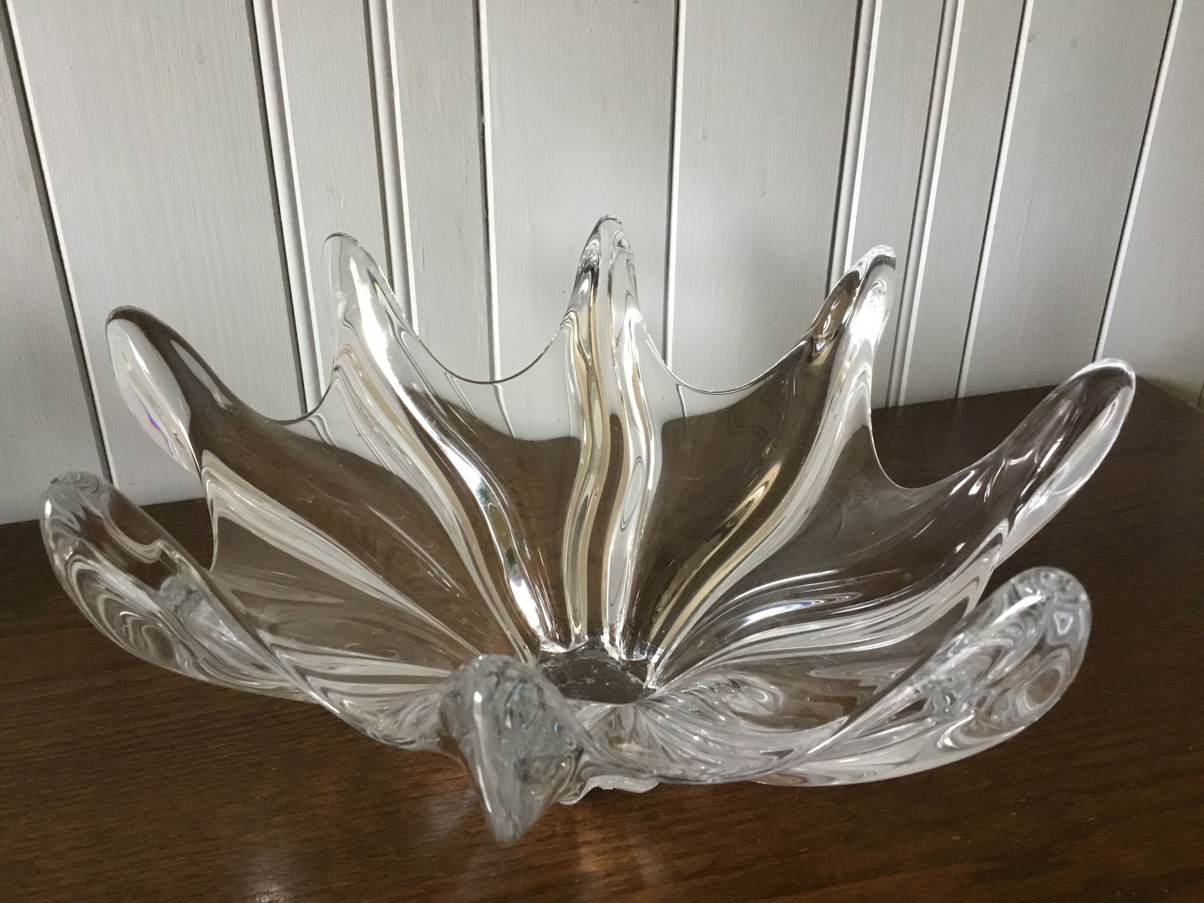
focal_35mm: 31
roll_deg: -1.9
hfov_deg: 58.4
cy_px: 452
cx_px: 602
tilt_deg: -27.6
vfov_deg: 45.4
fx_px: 1078
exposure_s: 1/25
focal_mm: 3.3
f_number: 2.4
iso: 200
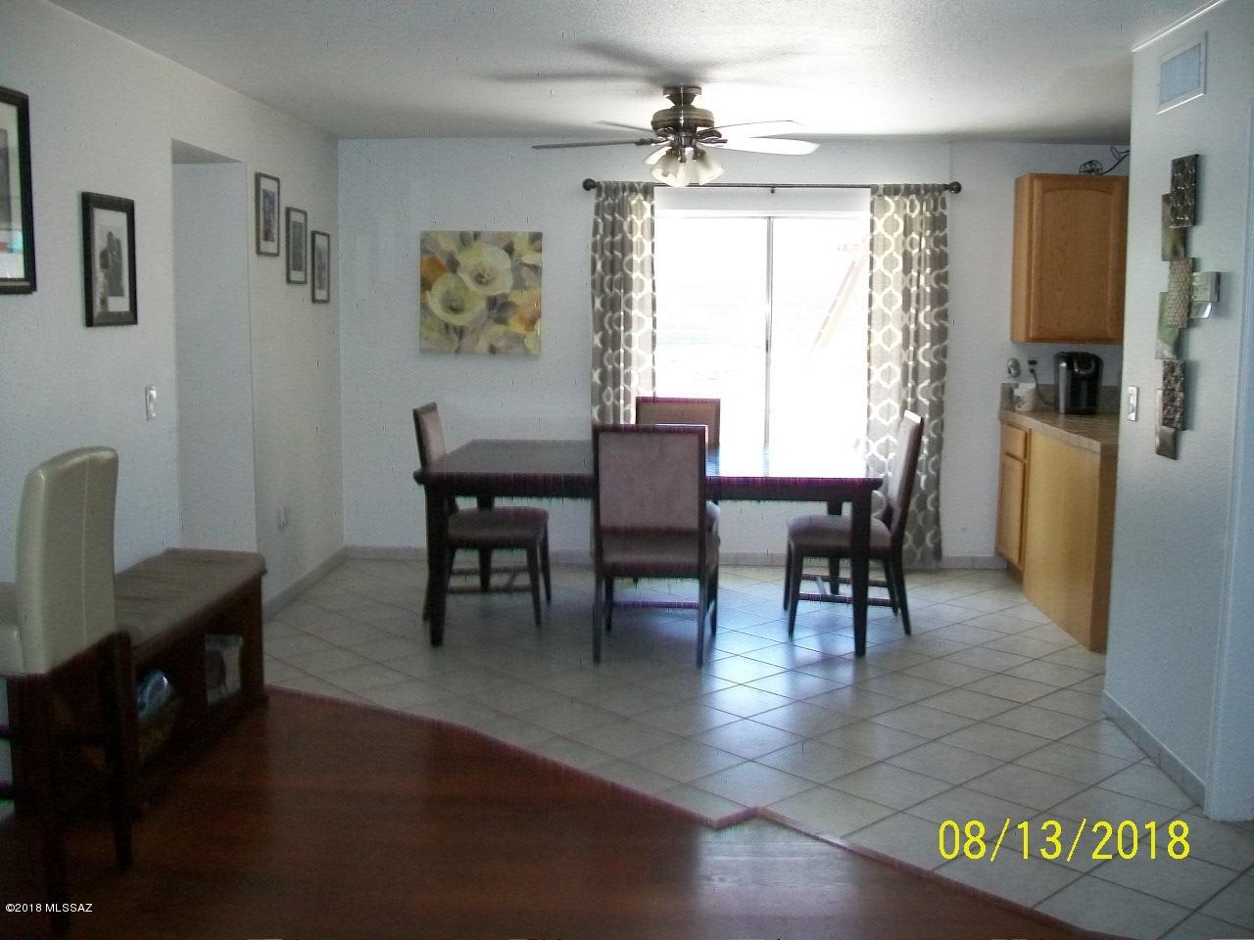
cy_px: 470
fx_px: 1232
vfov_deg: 41.8
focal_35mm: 34
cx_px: 627
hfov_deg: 54.0
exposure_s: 1/100
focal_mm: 6.1
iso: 160
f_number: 2.7
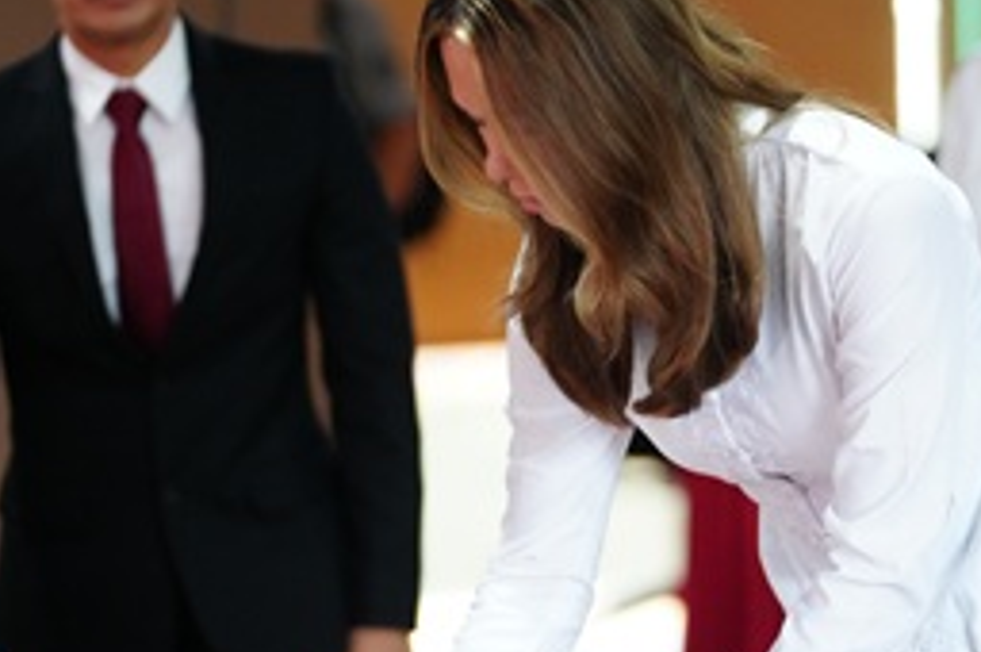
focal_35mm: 270
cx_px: 575
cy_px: 424
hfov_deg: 7.6
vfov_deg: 5.1
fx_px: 7348
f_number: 2.8
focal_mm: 138
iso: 5000
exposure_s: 1/200
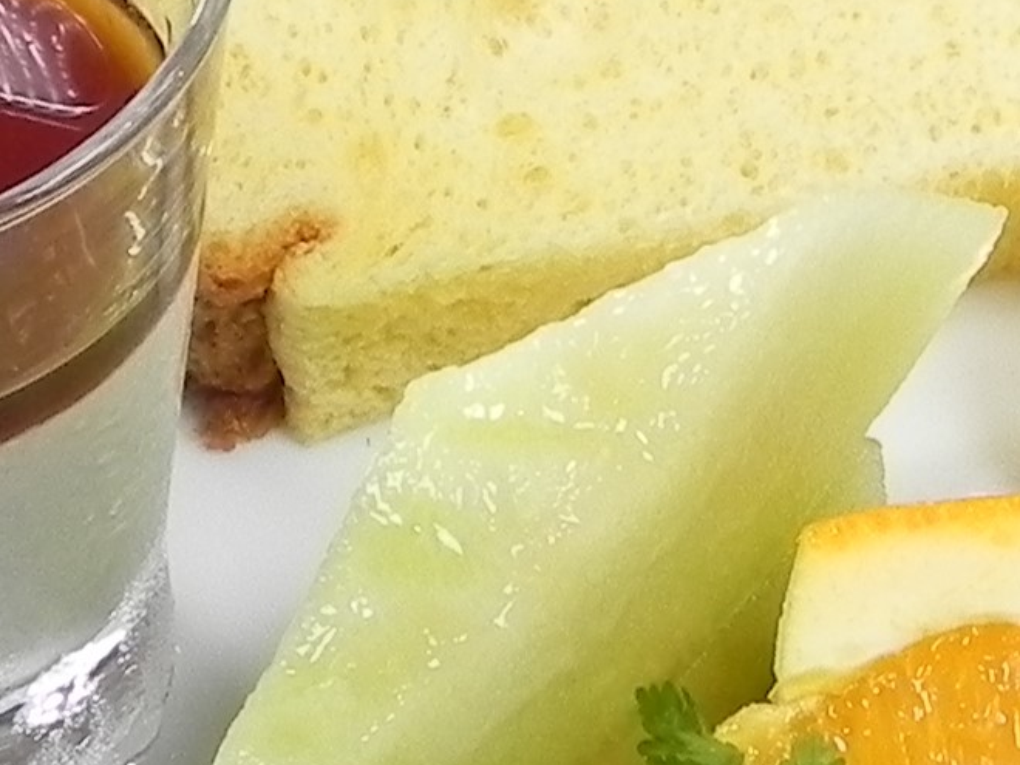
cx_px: 1076
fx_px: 5333
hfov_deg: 10.8
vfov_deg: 8.2
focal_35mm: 181
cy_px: 113
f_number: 5
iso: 160
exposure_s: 1/40
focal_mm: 7.3
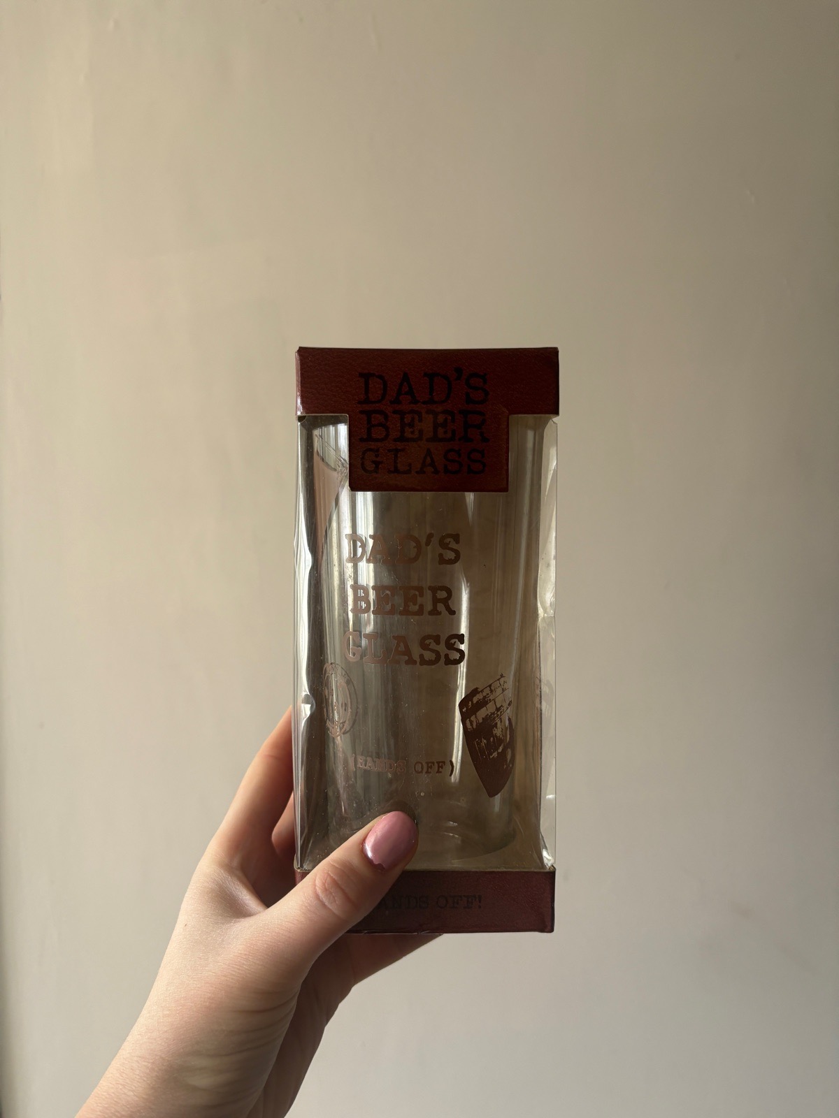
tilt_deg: -4.3
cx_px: 420
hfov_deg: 53.1
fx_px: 840
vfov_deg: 67.3
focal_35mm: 26
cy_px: 559
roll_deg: +0.8
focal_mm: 5.96
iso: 125
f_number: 1.6
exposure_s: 1/85
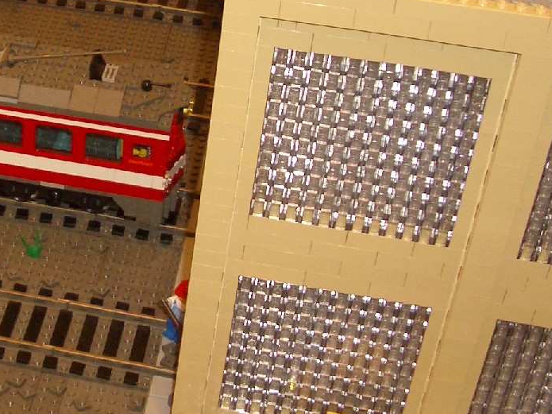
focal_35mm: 87
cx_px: -67
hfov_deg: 21.3
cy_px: 71
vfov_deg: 16.8
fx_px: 1387
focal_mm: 5.8
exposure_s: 1/60
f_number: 2.6
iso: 100
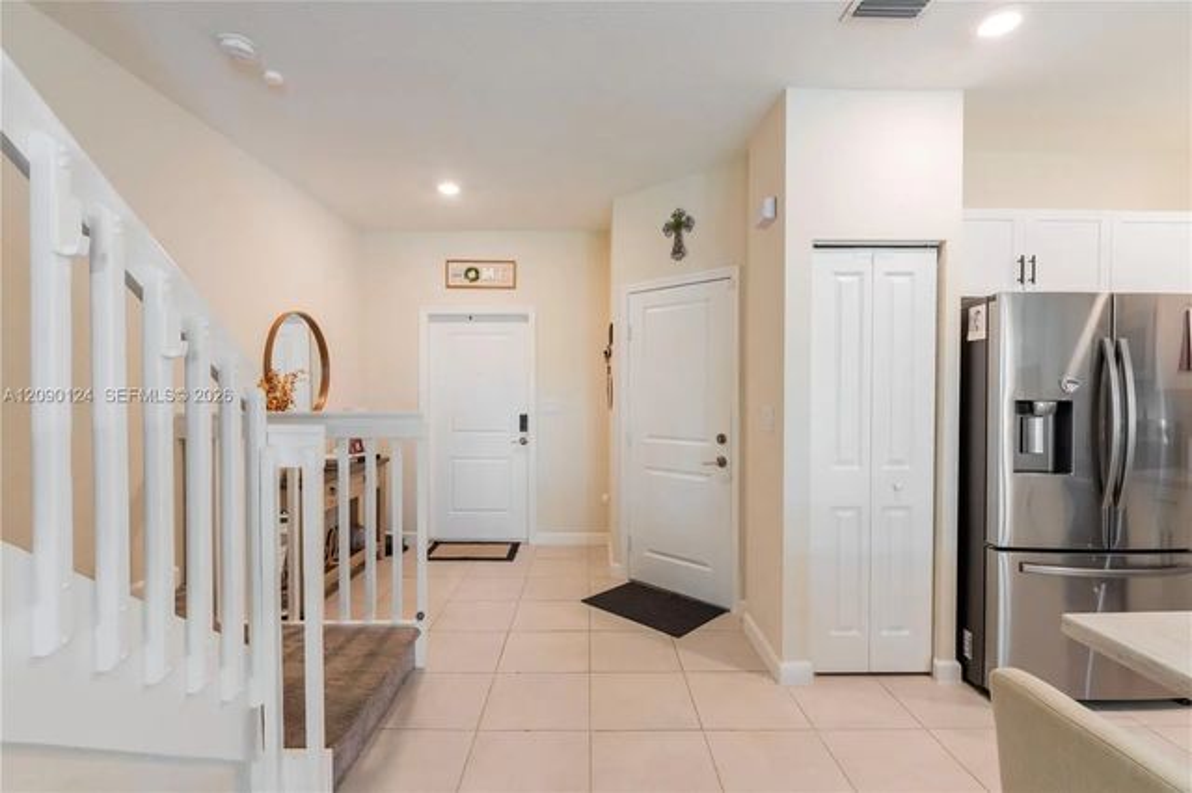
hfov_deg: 95.0
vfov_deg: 72.0
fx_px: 546
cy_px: 396
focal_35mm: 16
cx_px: 596
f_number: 5.6
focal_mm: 11
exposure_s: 1/8
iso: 320
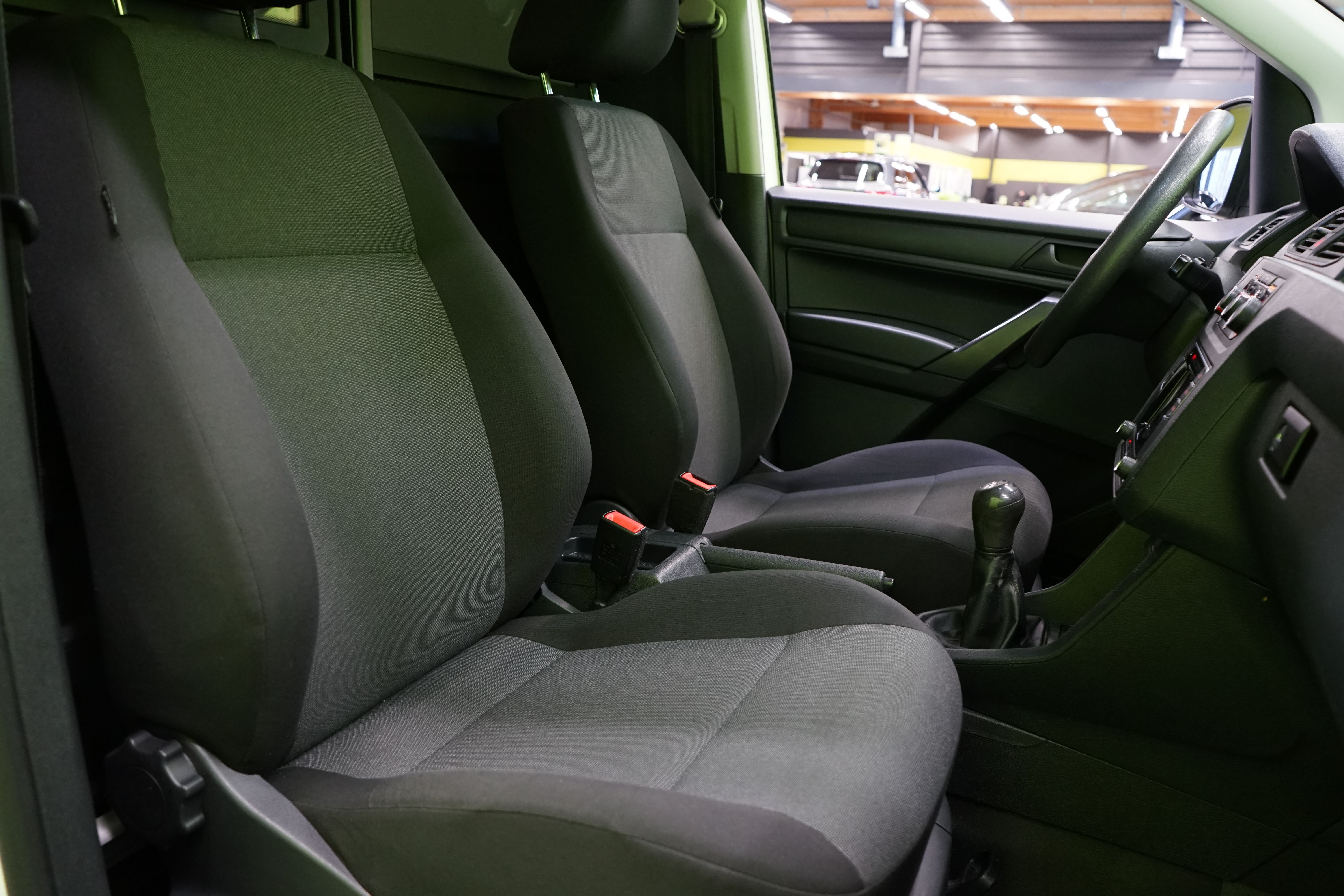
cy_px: 448
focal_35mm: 29
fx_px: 1083
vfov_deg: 45.0
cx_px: 672
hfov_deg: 63.7
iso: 2000
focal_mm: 29
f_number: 5
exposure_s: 1/20
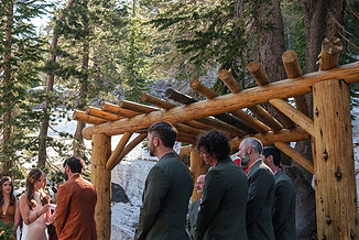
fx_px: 479
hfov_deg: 39.6
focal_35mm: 48
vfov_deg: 28.1
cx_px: 76
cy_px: 130
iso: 250
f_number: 3.6
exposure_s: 1/400
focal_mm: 18
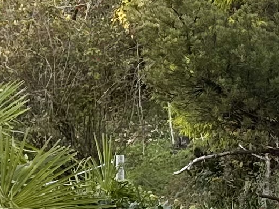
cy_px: 290
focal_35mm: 186
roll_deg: -3.0
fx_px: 1499
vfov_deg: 7.9
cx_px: 333
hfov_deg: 10.5
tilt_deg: +2.3
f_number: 1.78
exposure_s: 1/139
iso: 64
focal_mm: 6.86
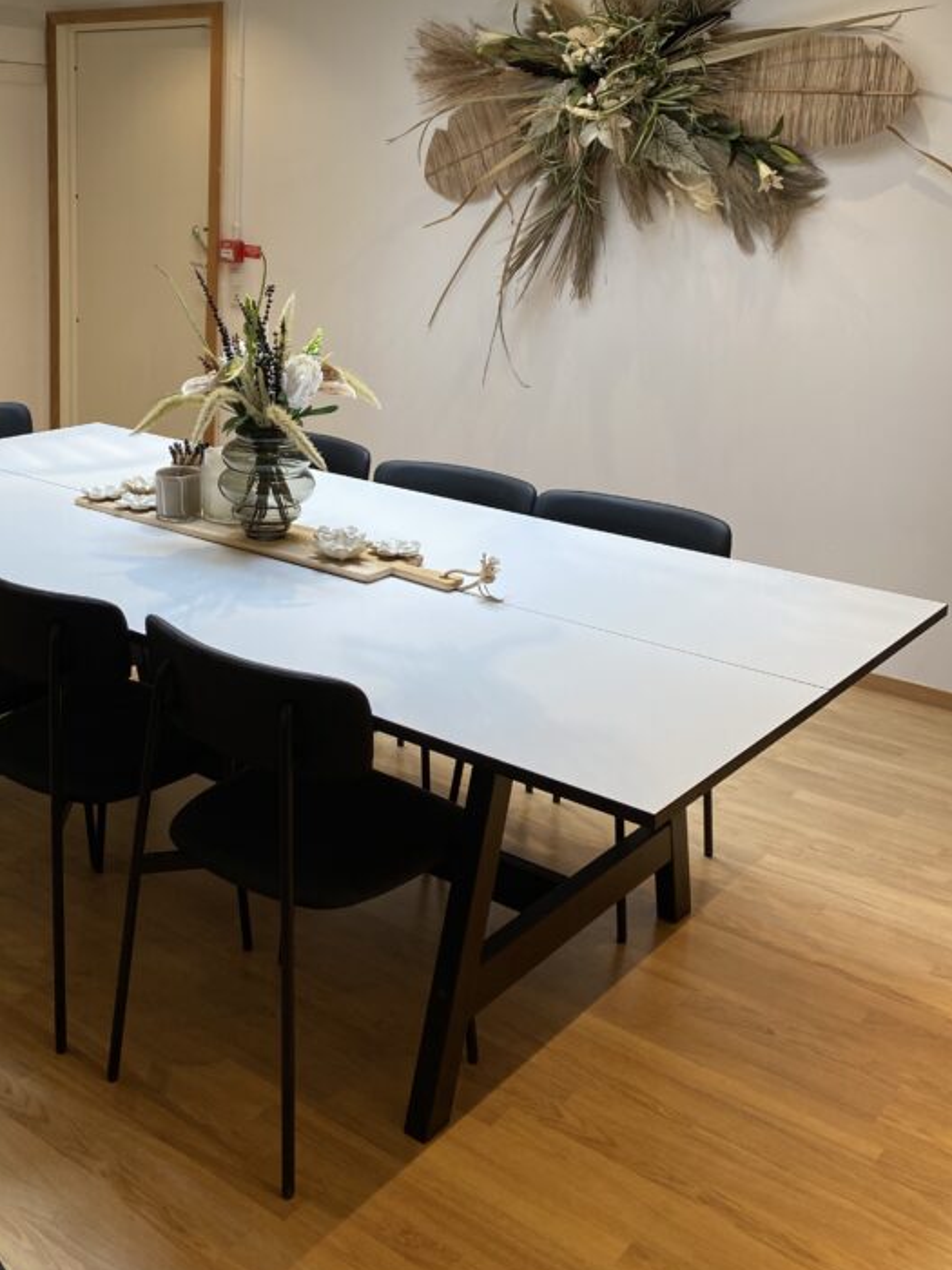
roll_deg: -1.9
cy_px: 424
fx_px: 1395
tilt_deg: -10.0
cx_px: 259
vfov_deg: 48.2
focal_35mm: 38
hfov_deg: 36.9
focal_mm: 4.25
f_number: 1.8
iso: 64
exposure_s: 1/50
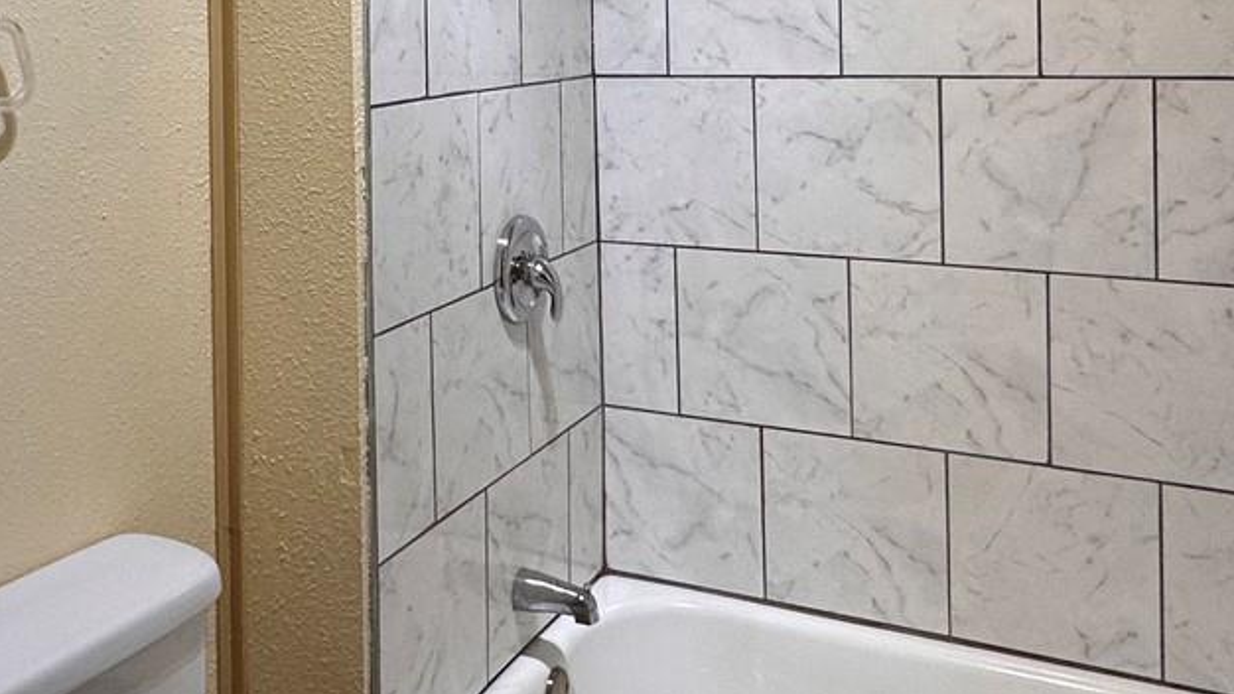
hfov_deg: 51.1
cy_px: 28
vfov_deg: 28.8
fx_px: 1276
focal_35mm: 39
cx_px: 465
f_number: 2.2
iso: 125
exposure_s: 1/120
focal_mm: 2.22
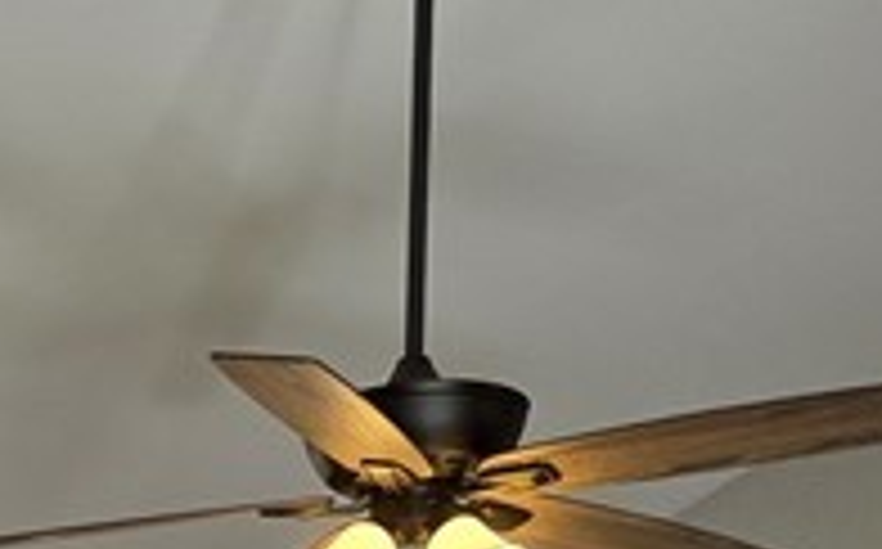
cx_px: -76
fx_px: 1729
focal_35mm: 72
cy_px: 1318
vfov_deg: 13.3
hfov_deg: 26.5
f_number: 1.9
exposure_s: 1/120
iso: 80
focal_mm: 2.2
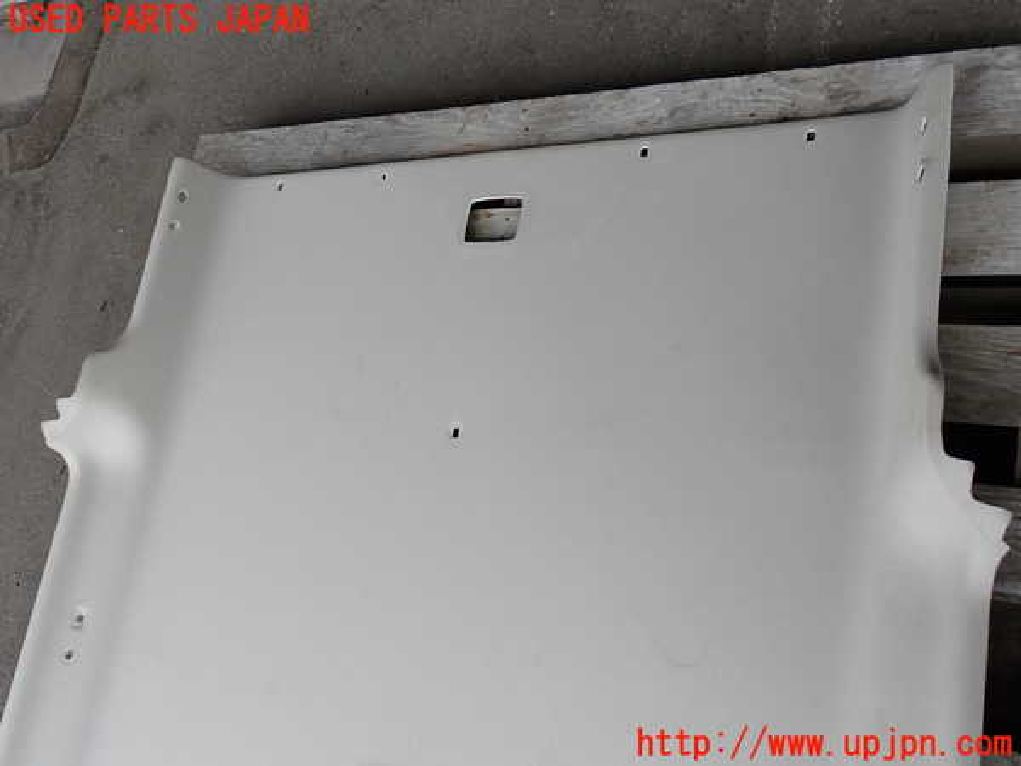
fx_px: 944
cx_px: 510
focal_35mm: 32
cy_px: 383
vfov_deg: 44.2
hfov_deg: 56.8
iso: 100
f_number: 3.2
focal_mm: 5.79
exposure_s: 1/160
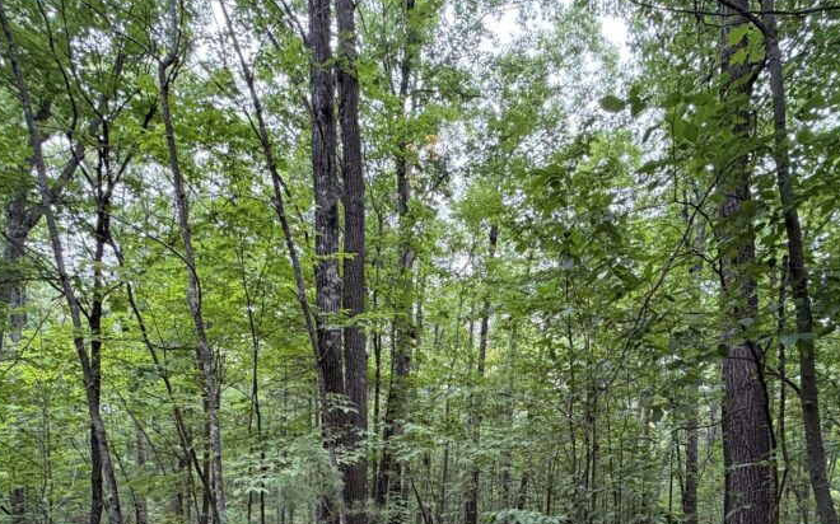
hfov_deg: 74.6
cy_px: 501
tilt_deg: -0.9
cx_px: 458
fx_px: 549
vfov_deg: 44.8
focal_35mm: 24
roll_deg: -0.7
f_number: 2.2
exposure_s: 1/77
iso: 320
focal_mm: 2.22
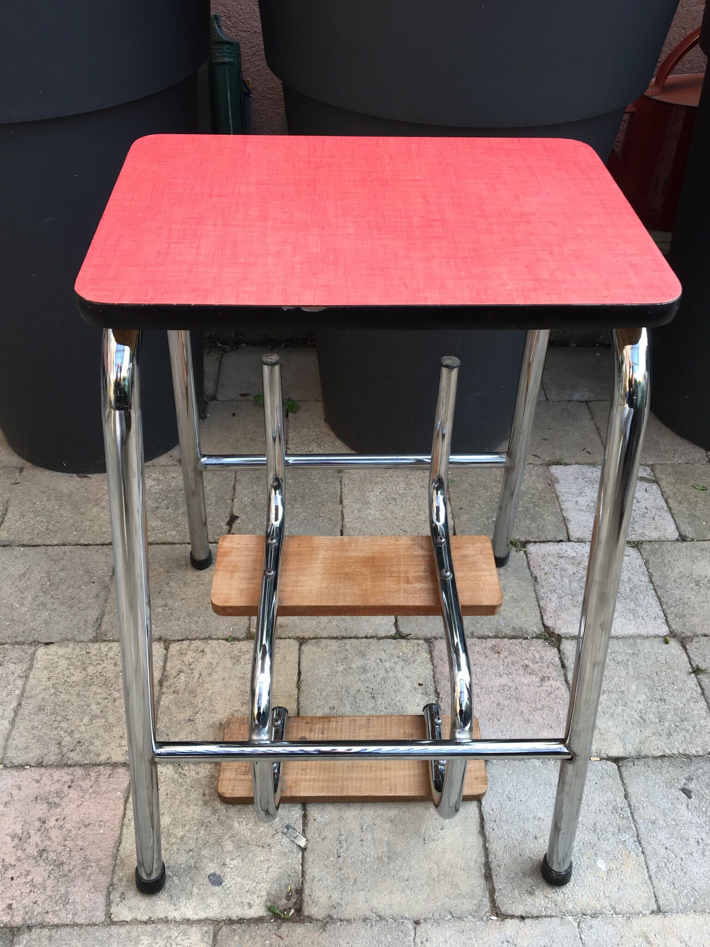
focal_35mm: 29
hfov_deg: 48.2
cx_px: 355
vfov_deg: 61.7
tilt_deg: -43.9
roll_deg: -1.2
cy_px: 474
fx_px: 793
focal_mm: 4.15
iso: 40
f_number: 2.2
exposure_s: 1/100
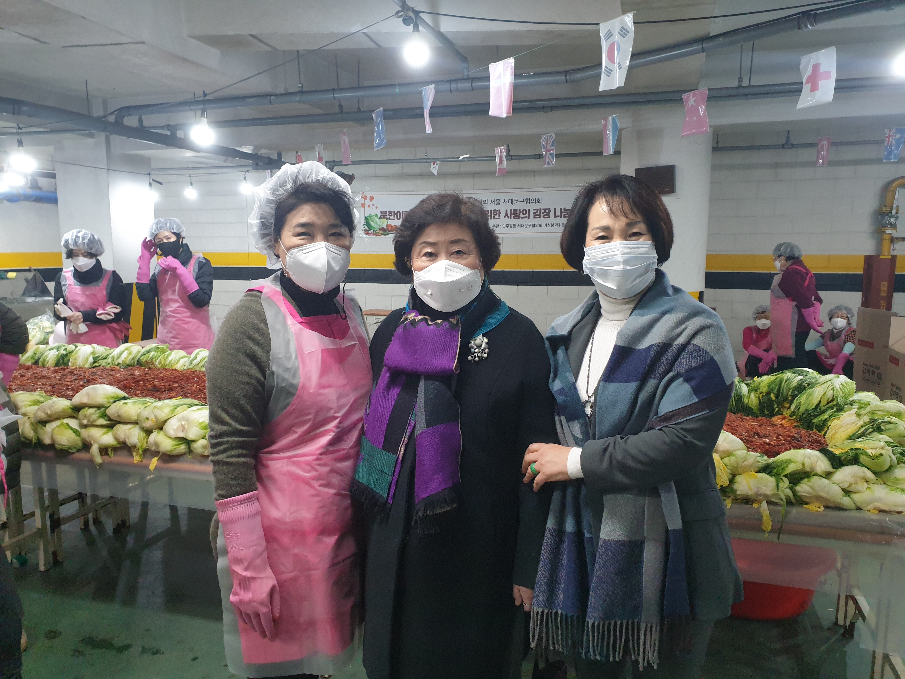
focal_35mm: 26
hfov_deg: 67.3
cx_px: 452
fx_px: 680
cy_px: 340
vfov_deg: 53.1
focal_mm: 4.3
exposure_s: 1/60
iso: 320
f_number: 2.4
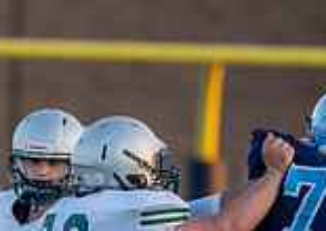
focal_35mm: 1069
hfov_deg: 1.9
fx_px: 9876
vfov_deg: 1.3
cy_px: 293
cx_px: -63
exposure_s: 1/2000
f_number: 2.8
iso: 800
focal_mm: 200
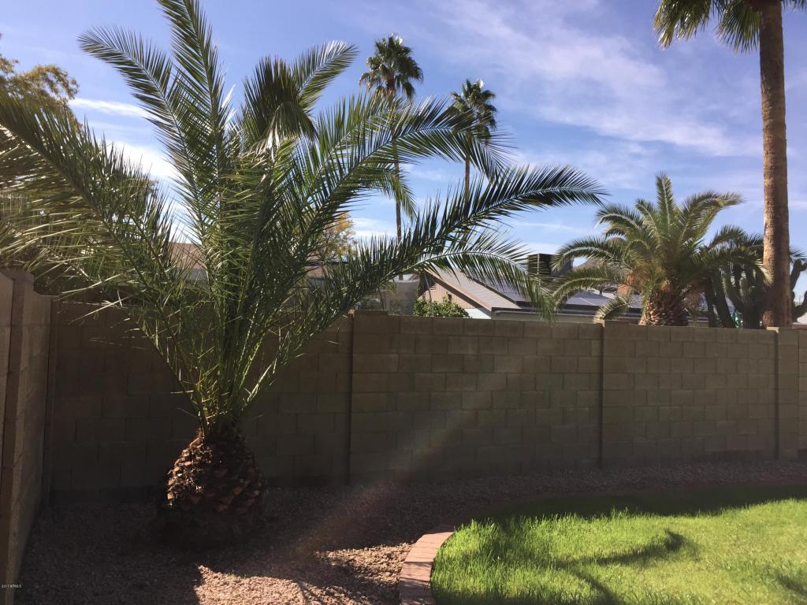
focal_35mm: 29
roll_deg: -2.9
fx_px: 676
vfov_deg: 48.2
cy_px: 302
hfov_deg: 61.7
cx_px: 404
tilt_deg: +3.1
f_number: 2.2
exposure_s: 1/1799
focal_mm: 4.15
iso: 40
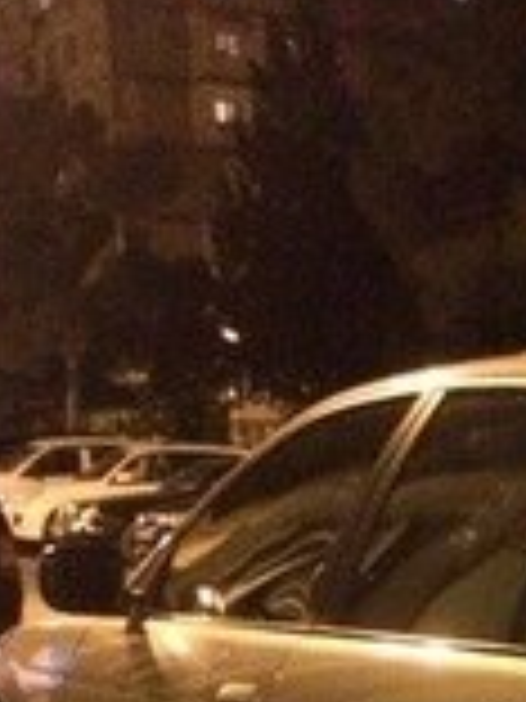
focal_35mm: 92
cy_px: 909
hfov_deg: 15.0
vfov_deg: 19.6
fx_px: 1864
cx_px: 778
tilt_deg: -13.1
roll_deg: +1.8
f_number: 2.2
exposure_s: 1/17
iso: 1000
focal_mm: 4.15
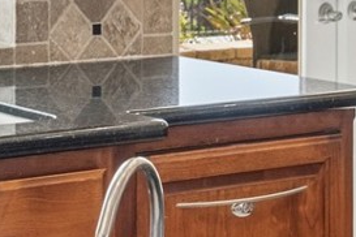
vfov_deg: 9.9
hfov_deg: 14.3
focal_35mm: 135
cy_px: -118
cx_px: -162
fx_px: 1335
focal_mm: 24
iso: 800
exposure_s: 1/1250
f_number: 7.1
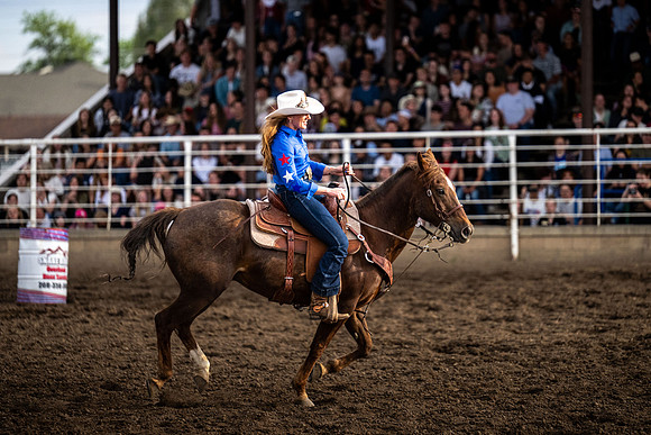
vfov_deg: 7.3
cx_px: 335
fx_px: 3394
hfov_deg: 11.0
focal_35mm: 188
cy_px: 188
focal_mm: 165
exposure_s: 1/8000
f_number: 2.8
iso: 1250
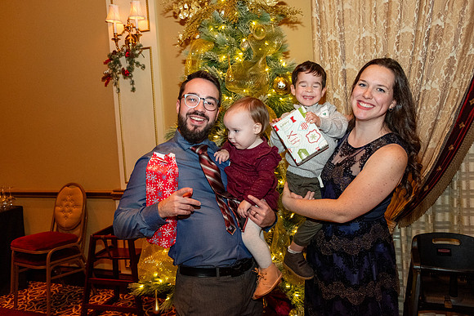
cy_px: 158
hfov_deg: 65.5
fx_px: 369
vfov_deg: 46.4
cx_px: 237
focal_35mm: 28
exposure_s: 1/125
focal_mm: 18.8
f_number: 2.8
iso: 2500
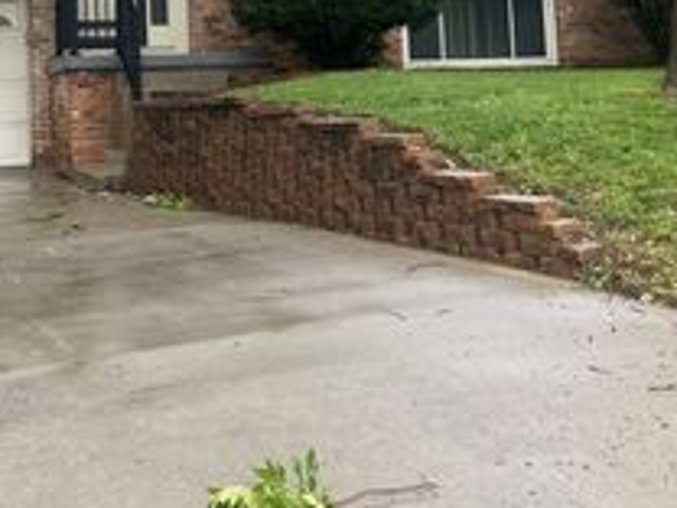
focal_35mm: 60
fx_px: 1173
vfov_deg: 23.5
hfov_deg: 31.7
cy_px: 8
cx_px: 189
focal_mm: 5.1
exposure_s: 1/818
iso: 32
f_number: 1.6
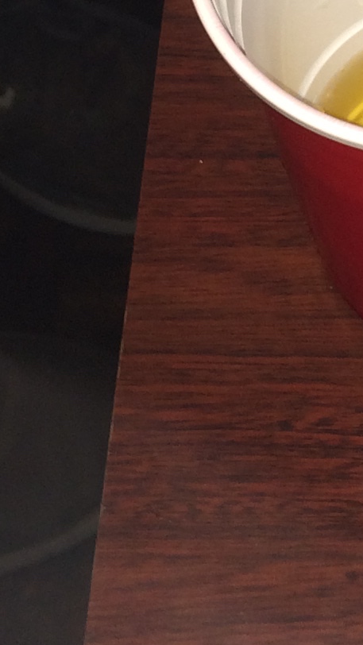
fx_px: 2172
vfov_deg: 15.7
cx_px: 648
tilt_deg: -52.0
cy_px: -280
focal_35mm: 127
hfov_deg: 9.1
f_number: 2.2
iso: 40
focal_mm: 4.15
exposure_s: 1/24
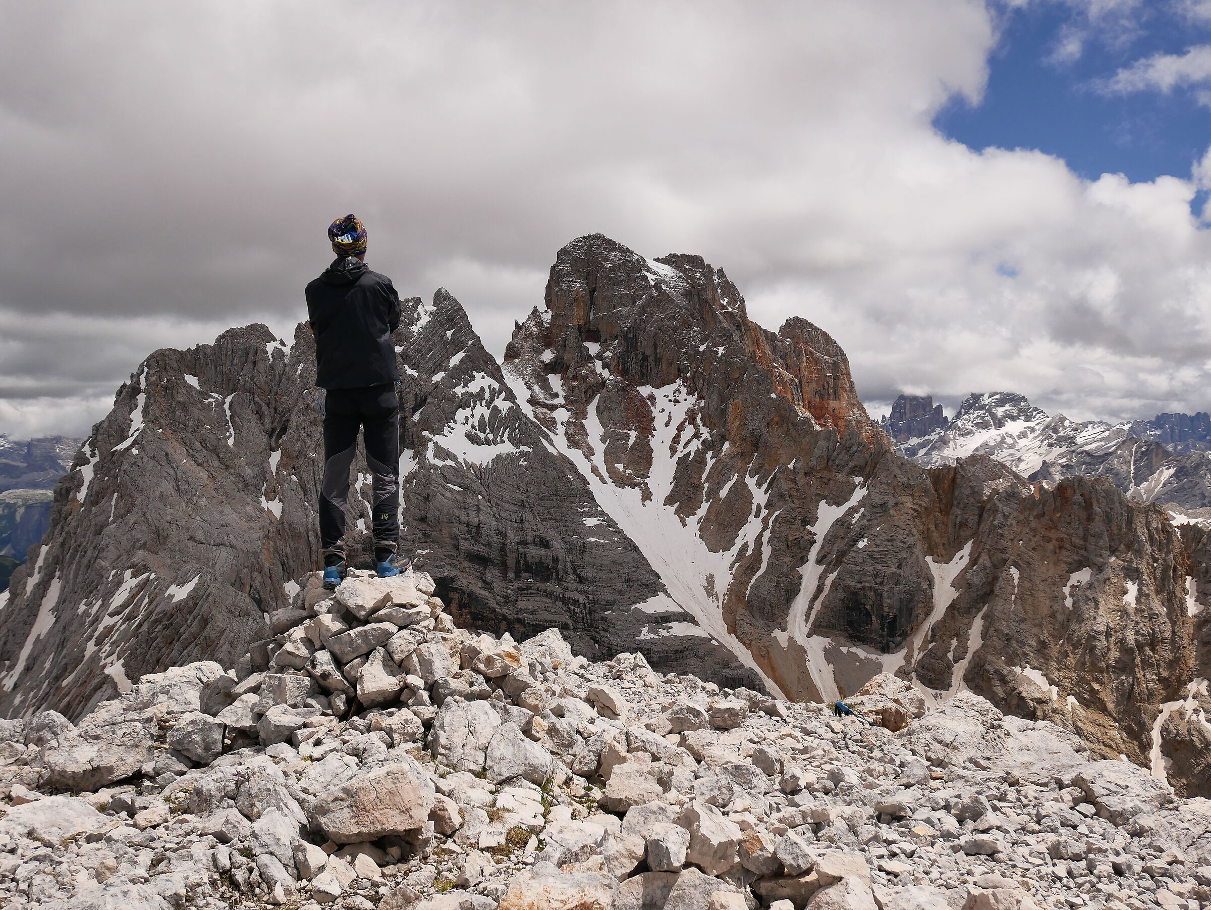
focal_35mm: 34
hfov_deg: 53.9
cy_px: 455
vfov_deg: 41.8
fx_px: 1190
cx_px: 606
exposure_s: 1/2000
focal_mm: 17
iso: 200
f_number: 5.6
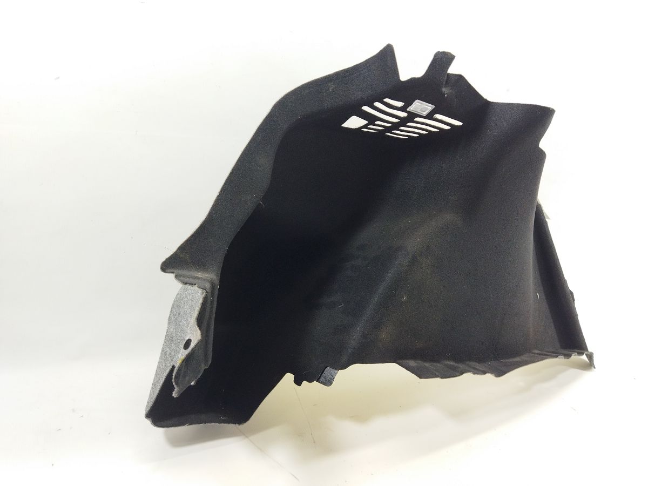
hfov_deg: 65.3
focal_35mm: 27
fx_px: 505
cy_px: 243
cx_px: 324
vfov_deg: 51.4
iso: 181
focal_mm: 4.71
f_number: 1.79
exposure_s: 1/100
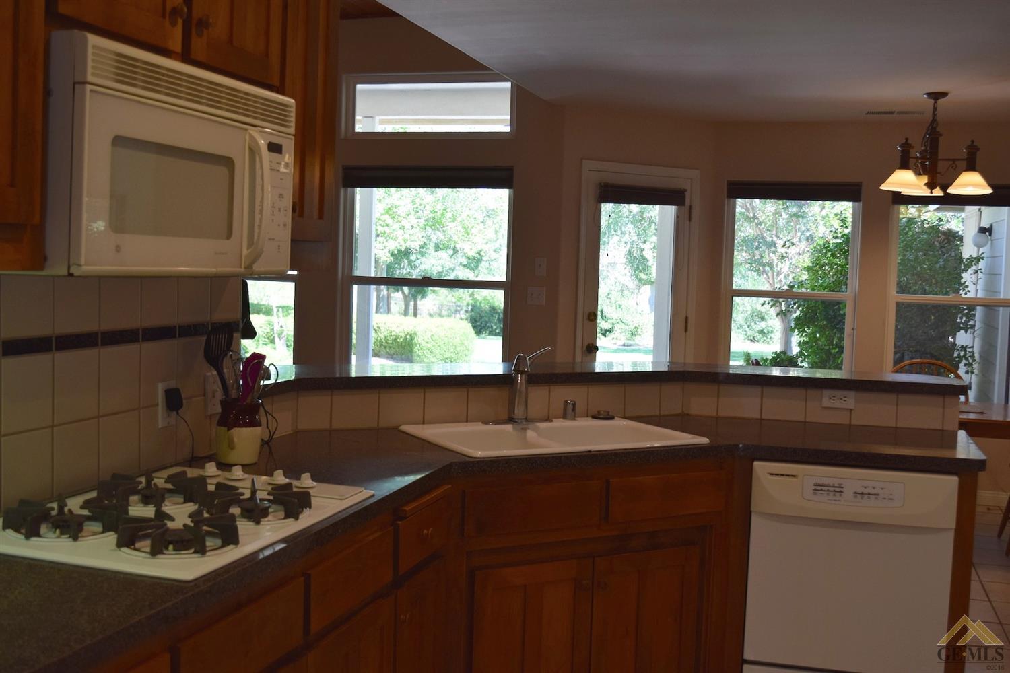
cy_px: 336
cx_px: 505
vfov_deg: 34.2
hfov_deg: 49.6
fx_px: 1094
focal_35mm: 39
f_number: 5.6
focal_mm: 26
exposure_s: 1/125
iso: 400
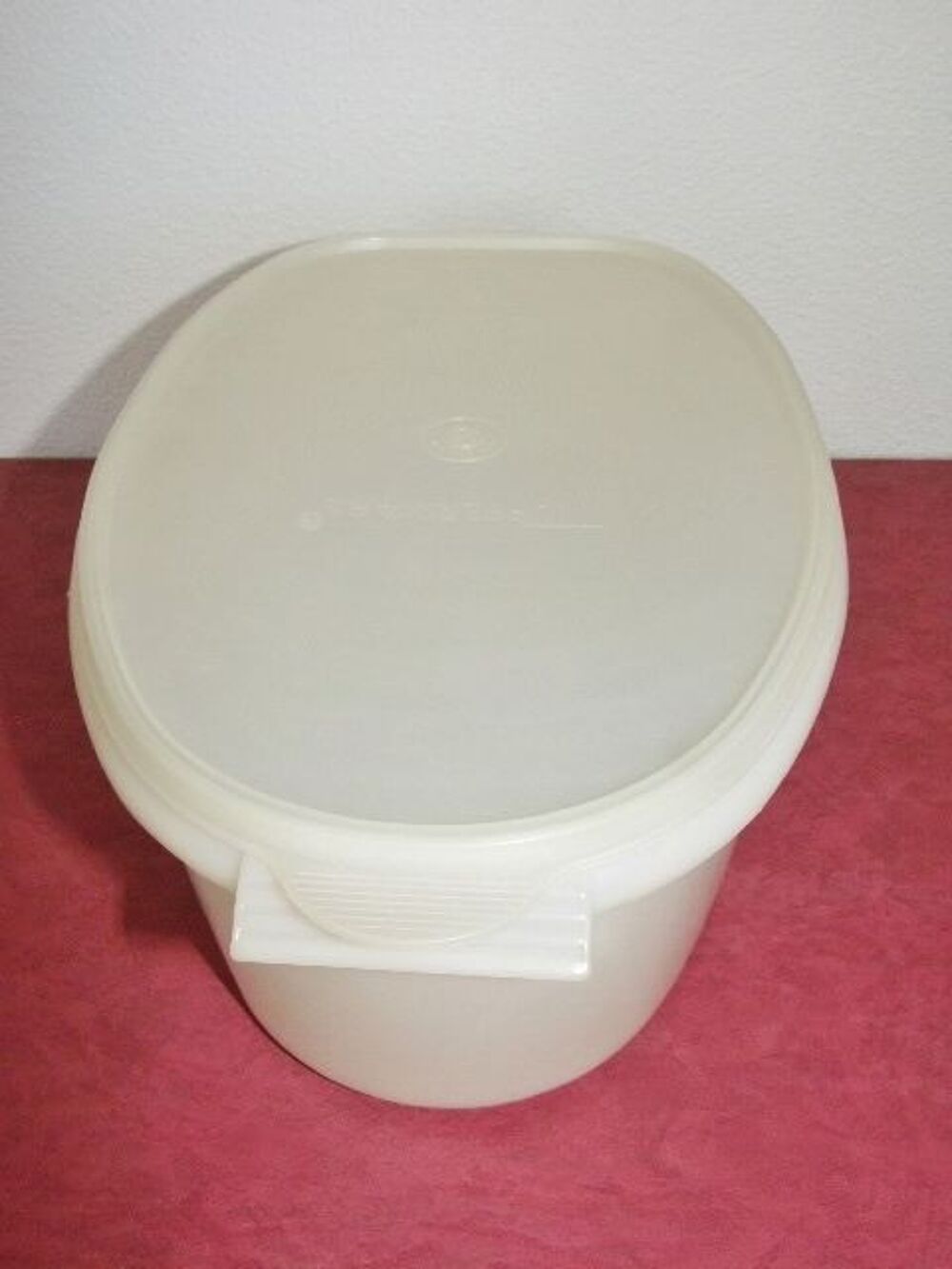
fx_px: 1027
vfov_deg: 63.4
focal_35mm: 28
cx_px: 476
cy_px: 634
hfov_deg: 49.8
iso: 64
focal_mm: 7.21
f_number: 9
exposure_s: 1/50
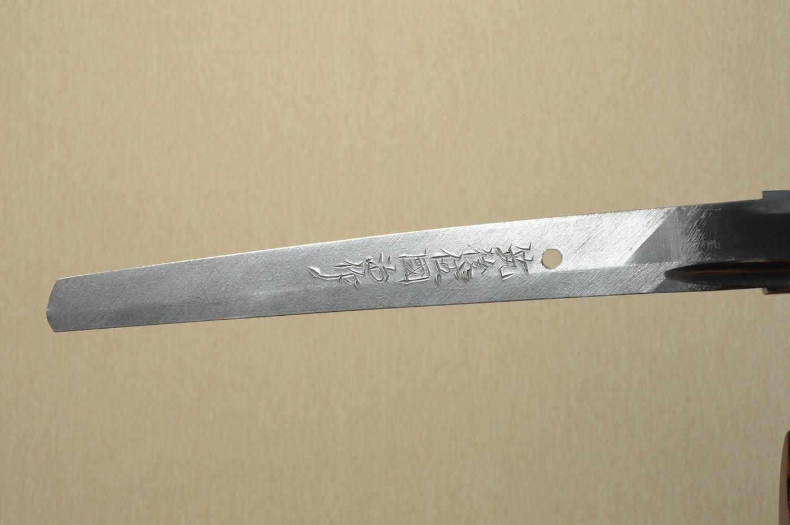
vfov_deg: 23.7
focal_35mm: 57
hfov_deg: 35.1
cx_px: 395
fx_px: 1250
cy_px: 262
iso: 400
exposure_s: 1/2
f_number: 11
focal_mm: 38
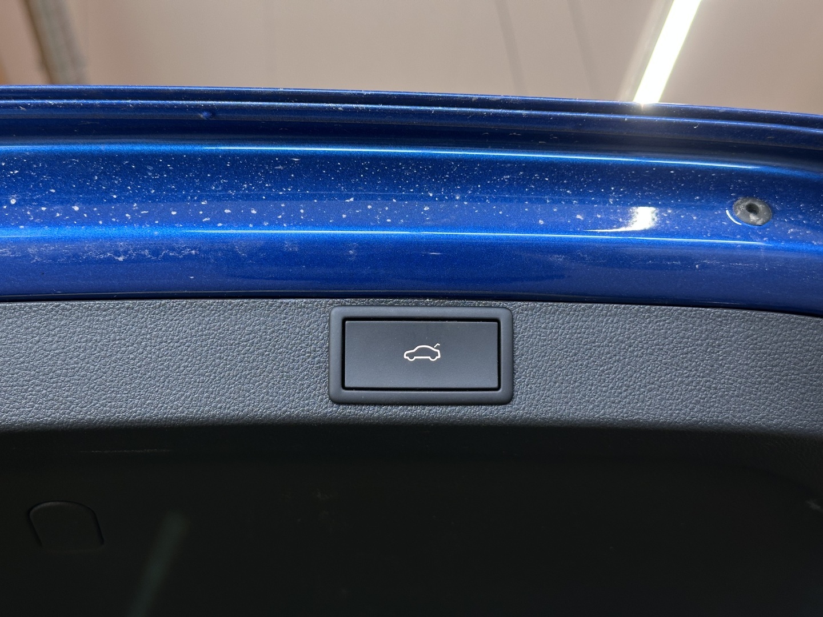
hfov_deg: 39.7
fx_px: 1141
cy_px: 308
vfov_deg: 30.3
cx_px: 412
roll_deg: +8.9
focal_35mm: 48
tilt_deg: +26.7
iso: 64
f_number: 1.78
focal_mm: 6.86
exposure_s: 1/50
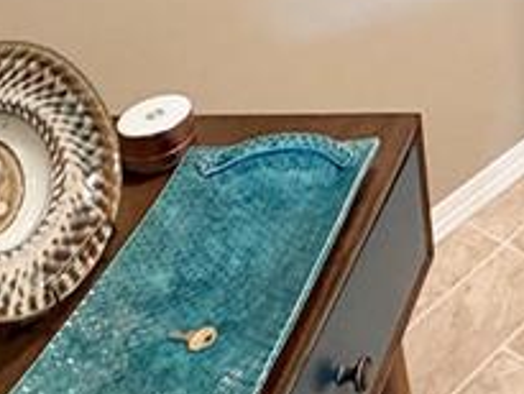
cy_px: -366
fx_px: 1060
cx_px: 718
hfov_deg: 23.7
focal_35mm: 70
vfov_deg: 16.6
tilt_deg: -9.4
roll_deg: +3.2
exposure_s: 1/60
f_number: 2.2
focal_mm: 2.22
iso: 250
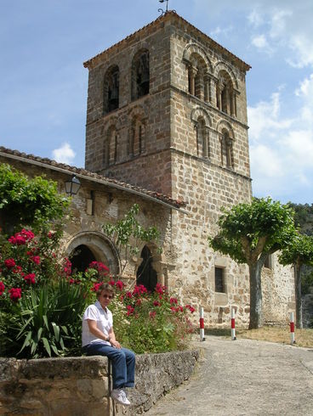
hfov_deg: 33.6
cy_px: 208
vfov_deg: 43.8
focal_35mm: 43
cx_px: 156
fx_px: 518
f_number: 5.9
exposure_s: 1/285
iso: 50
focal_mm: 6.6
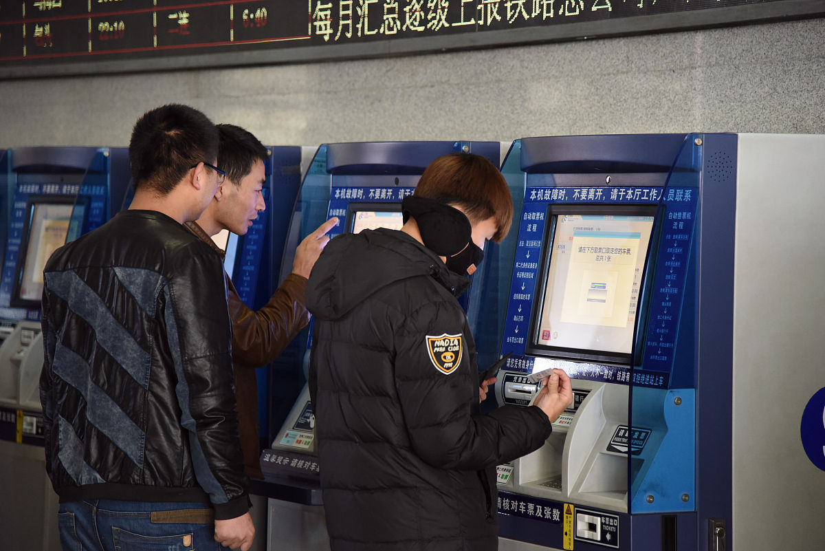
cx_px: 412
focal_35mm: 120
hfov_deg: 17.1
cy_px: 276
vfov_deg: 11.4
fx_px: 2751
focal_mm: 120
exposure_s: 1/80
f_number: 4
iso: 3200
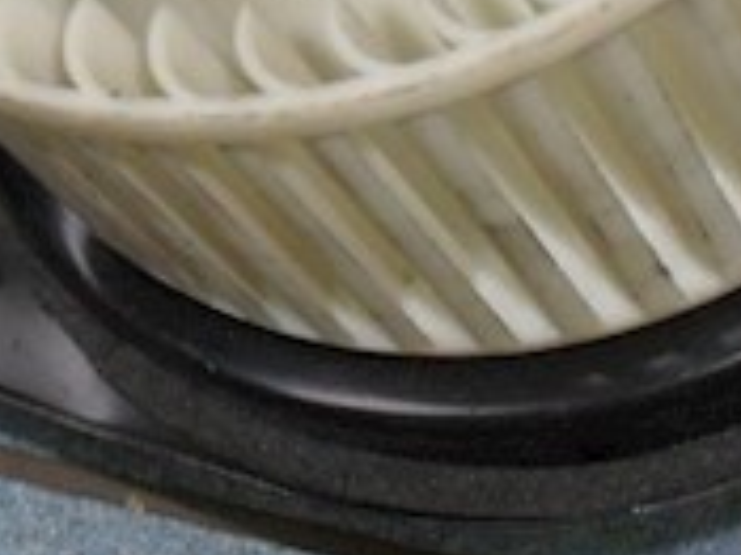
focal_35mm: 139
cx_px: 267
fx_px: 2973
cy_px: -169
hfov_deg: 14.2
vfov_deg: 10.4
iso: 200
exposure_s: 1/45
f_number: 2.8
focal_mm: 6.3
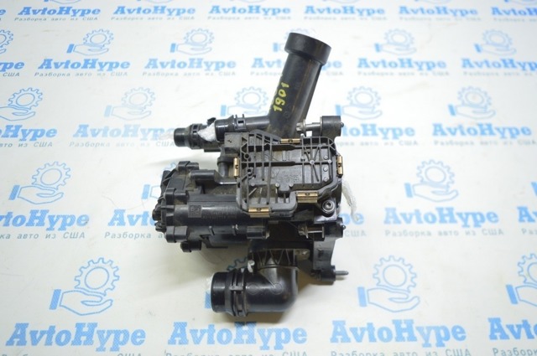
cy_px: 178
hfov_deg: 62.0
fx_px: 447
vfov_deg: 43.5
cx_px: 268
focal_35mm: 30
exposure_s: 1/40
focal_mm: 20
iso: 400
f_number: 3.5
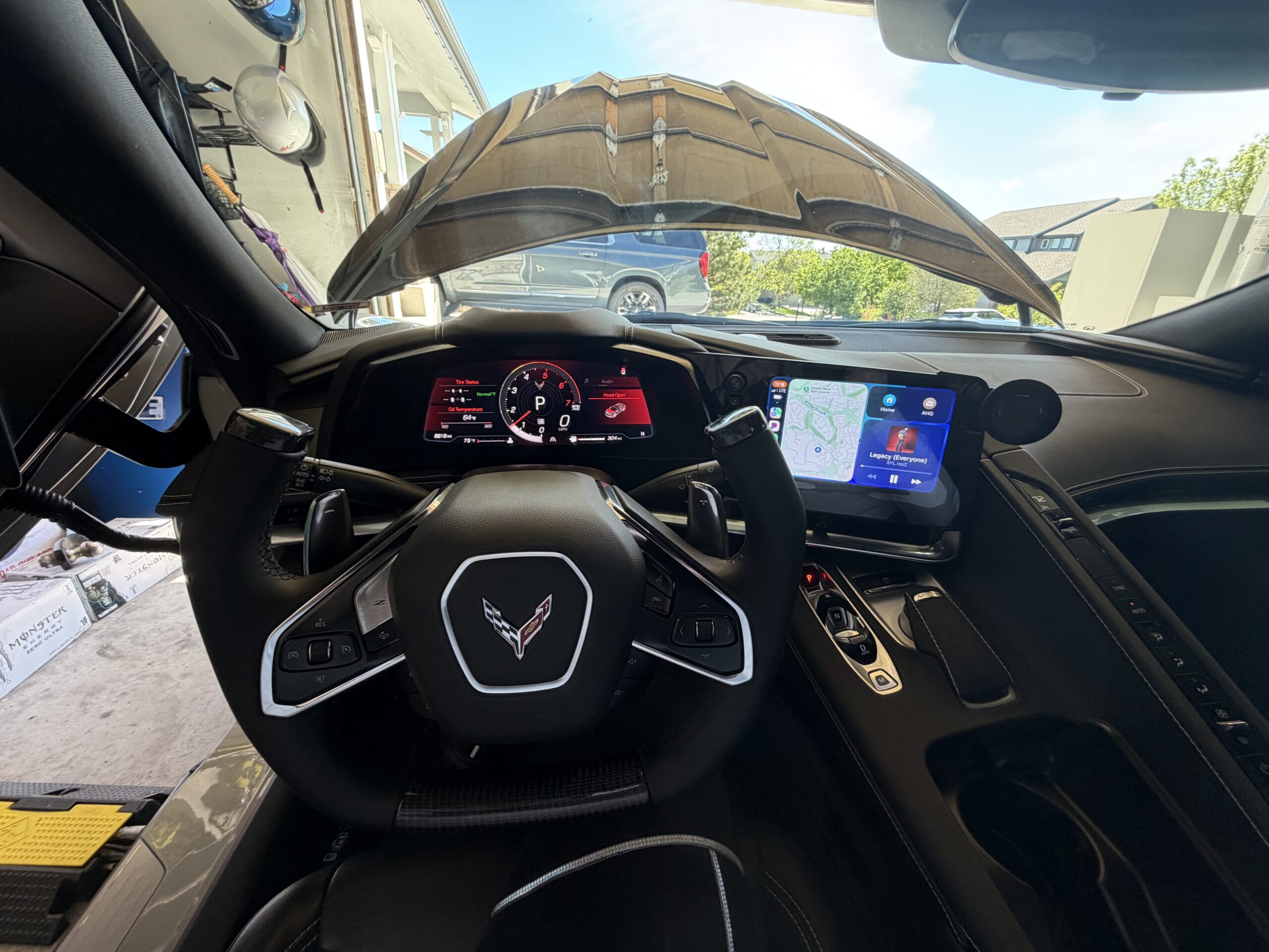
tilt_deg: -23.0
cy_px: 476
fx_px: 513
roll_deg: -1.8
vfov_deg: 85.7
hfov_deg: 102.1
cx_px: 634
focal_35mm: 14
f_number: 2.2
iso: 160
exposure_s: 1/121
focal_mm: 2.22
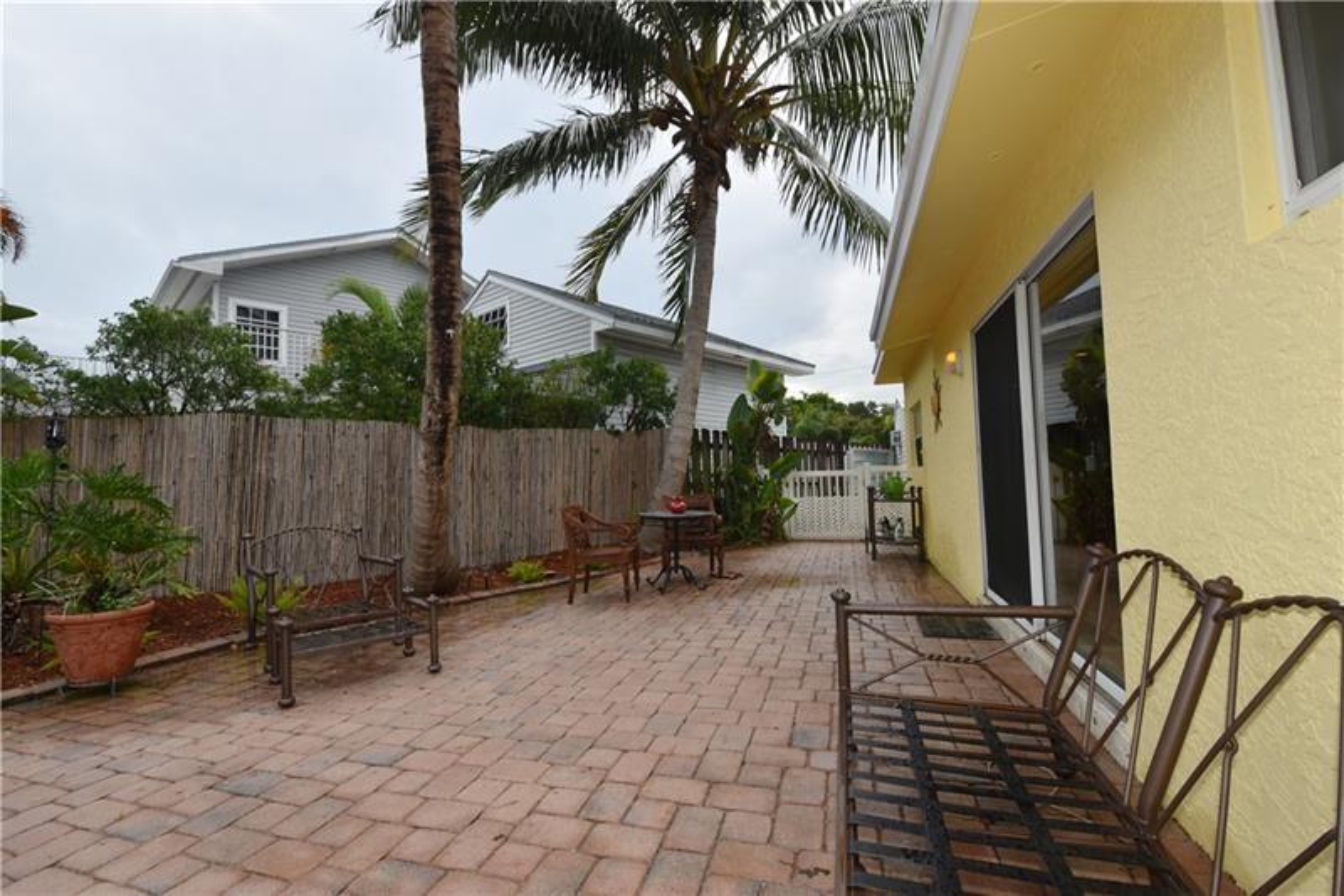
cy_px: 448
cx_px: 672
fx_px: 560
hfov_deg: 100.4
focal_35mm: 15
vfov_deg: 77.3
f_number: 7.1
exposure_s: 1/200
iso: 100
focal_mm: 10
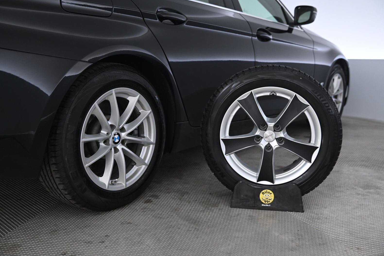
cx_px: 193
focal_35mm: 39
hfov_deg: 49.6
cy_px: 125
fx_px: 416
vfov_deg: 34.2
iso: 2000
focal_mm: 38
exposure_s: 1/80
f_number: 4
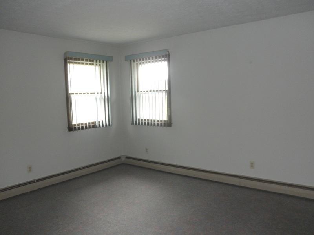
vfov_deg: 49.7
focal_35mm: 28
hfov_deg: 63.4
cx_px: 157
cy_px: 118
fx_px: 254
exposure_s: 1/30
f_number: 3
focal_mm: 5
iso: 200
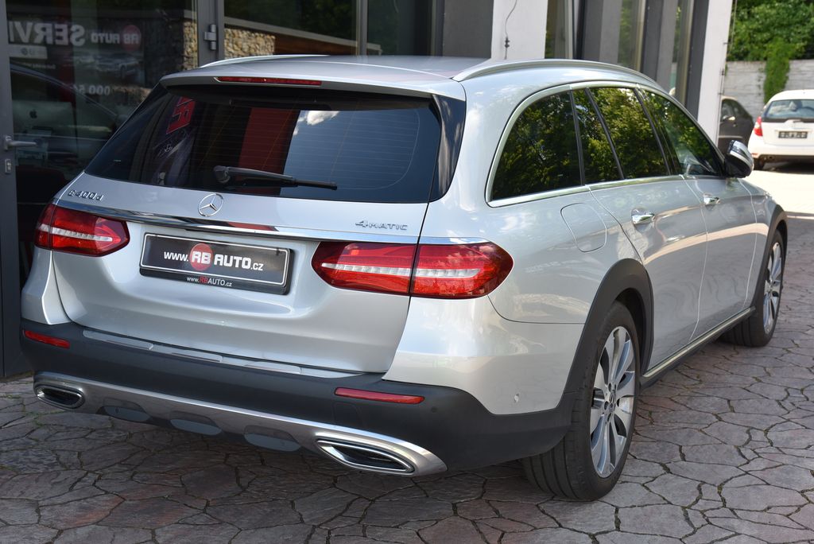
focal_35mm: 48
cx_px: 407
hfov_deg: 41.1
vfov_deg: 28.1
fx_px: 1086
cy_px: 272
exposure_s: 1/200
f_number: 7.1
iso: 500
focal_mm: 48
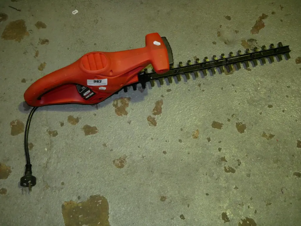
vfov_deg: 32.9
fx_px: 383
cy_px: 113
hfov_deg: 42.9
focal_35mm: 44
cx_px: 150
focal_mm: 22
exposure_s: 1/125
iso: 3200
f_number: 5.6
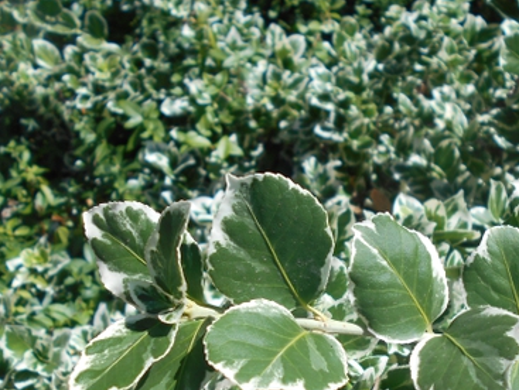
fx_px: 735
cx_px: 331
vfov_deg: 29.1
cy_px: 311
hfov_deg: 38.6
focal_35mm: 49
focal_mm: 5.1
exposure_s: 1/800
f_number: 3.4
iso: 80
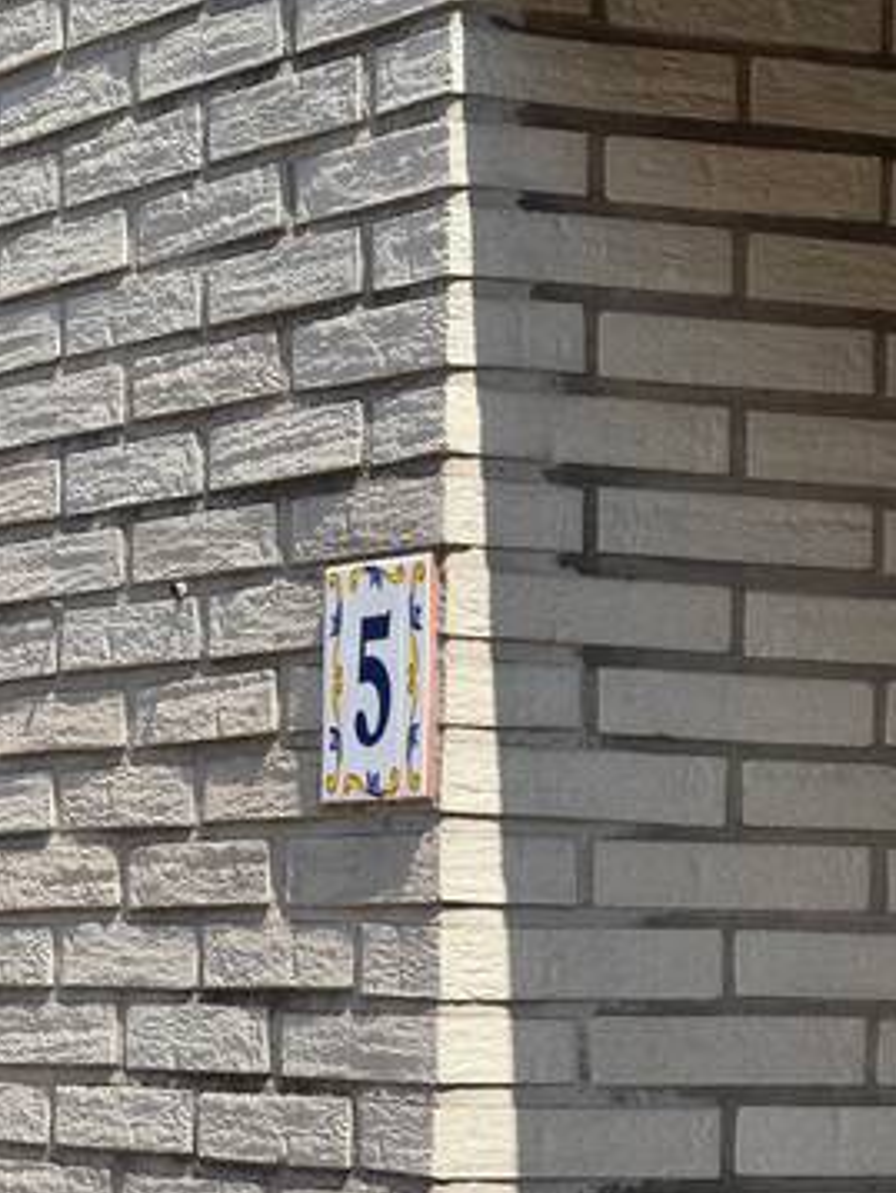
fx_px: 4929
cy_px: 708
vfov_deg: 13.8
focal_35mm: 143
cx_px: 423
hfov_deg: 10.4
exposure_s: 1/563
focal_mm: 15.66
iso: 50
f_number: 2.8
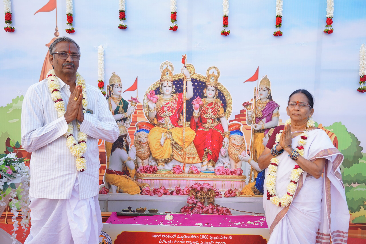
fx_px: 347
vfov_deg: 38.8
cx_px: 183
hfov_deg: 55.6
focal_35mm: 34
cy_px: 122
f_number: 6.3
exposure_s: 1/100
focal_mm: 34.1
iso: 400
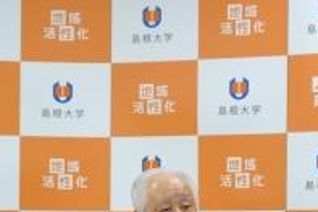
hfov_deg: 12.9
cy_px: 215
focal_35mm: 159
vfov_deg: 8.6
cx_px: 168
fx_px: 1403
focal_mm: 70
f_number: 3.2
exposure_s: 1/40
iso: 200
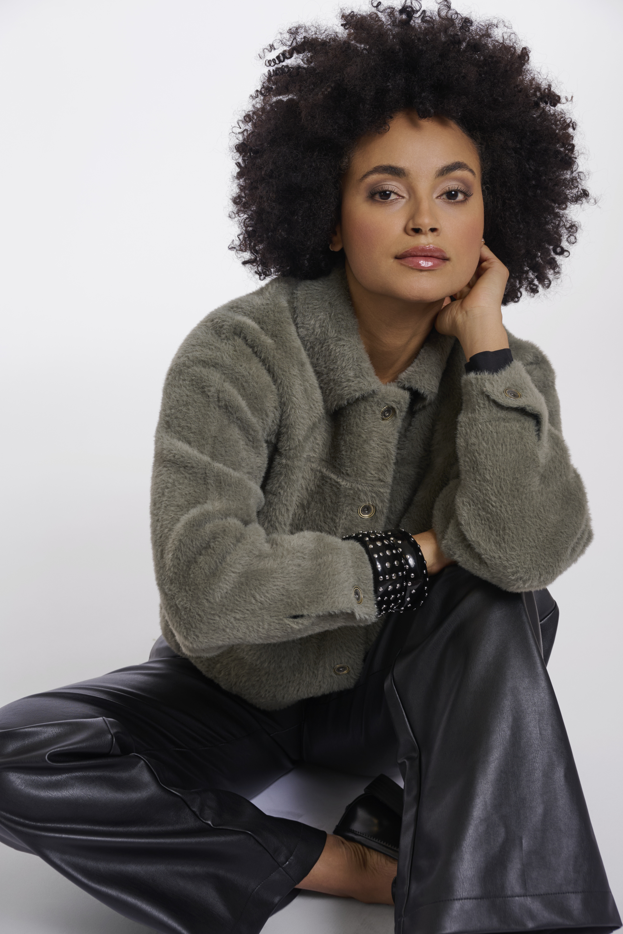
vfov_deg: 27.7
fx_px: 1895
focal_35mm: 73
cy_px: 462
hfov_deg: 18.7
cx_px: 313
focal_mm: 72
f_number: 8
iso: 125
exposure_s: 1/160
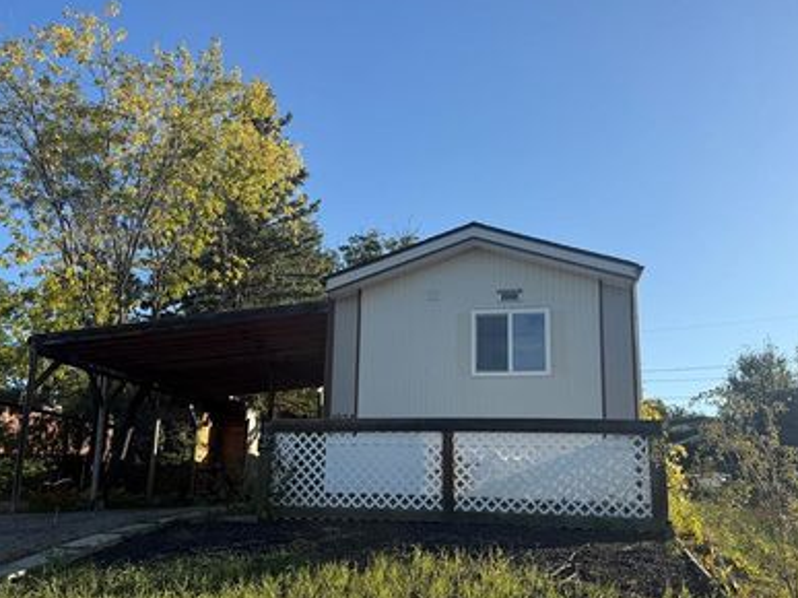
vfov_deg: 45.3
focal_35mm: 31
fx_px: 714
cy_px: 337
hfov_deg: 58.4
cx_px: 412
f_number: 1.78
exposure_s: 1/3425
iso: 80
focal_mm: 6.76
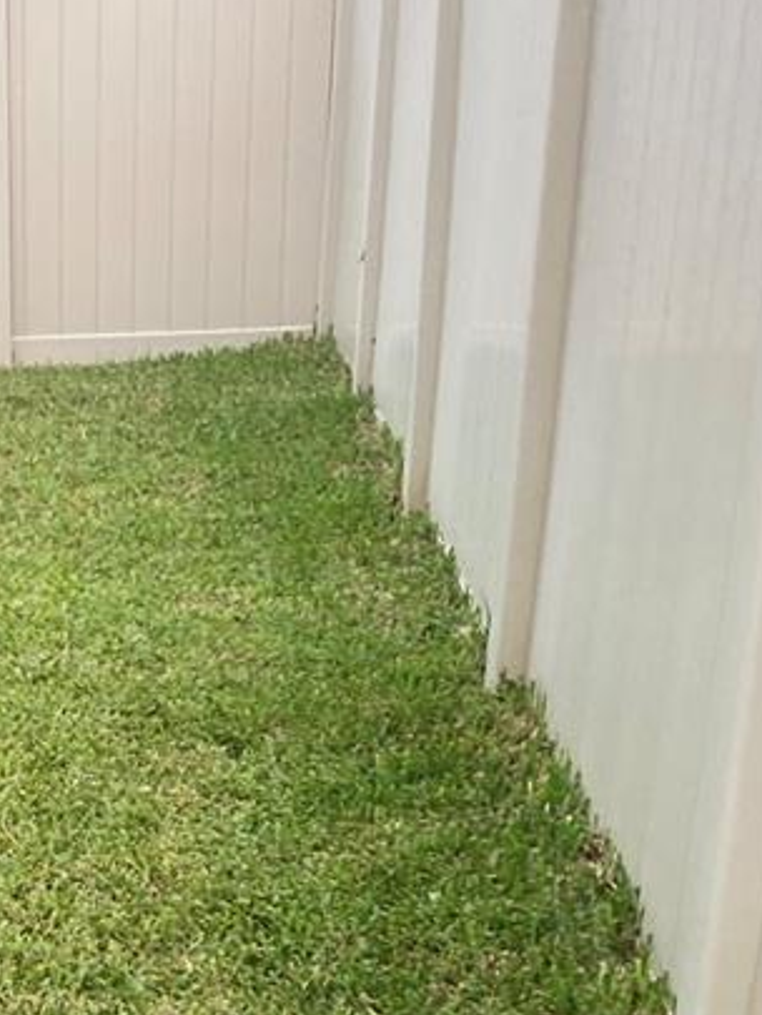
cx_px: -221
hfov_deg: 17.9
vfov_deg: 23.9
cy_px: 1083
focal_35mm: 77
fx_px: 2259
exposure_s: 1/122
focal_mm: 4.25
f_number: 1.8
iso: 80
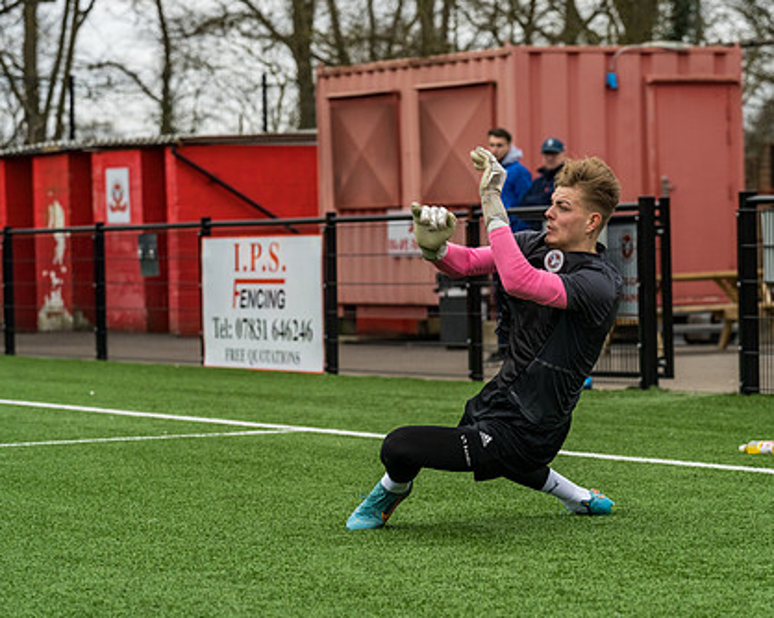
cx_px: 528
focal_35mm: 176
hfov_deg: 11.0
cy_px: 282
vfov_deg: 8.8
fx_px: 4030
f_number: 5
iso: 1000
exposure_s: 1/1000
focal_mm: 135
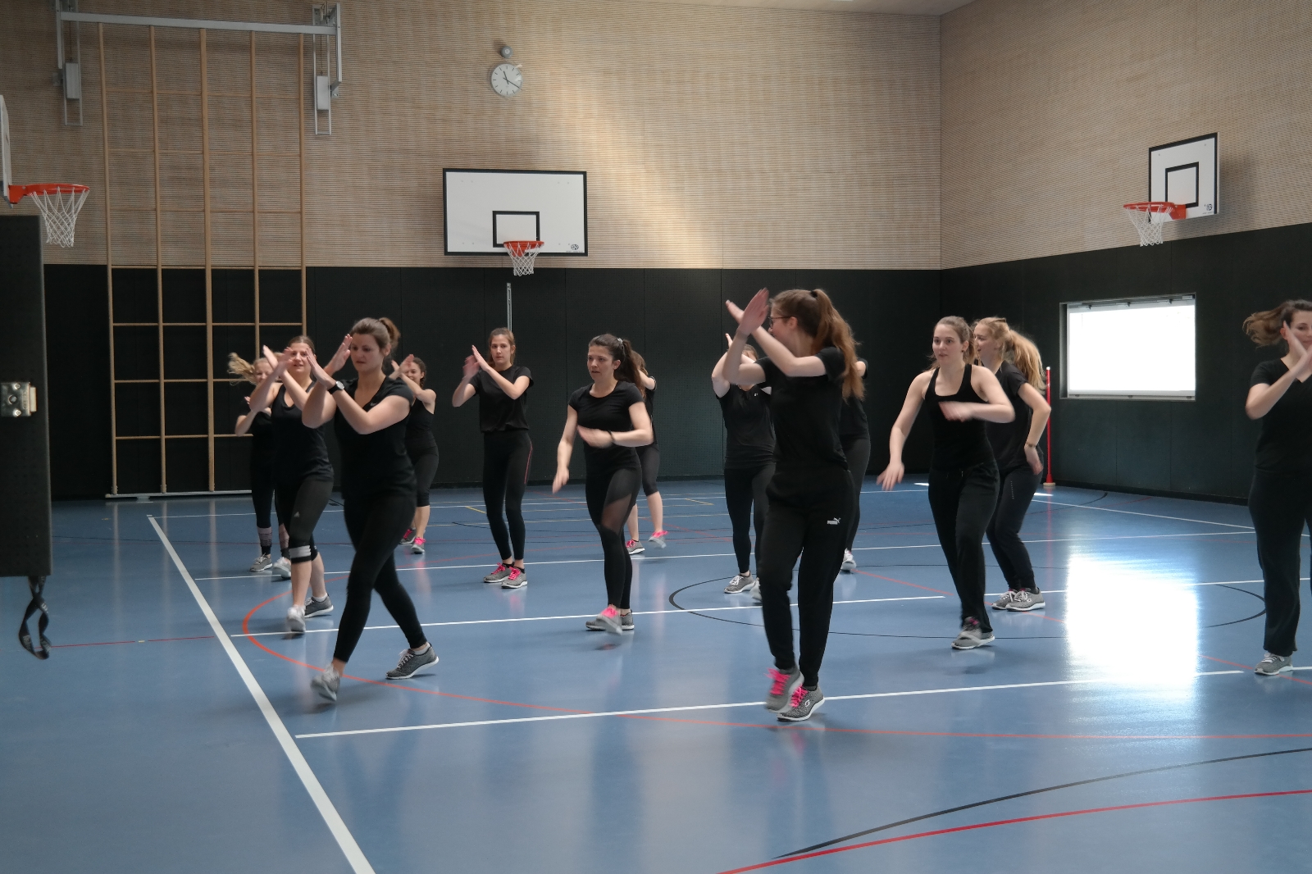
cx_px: 656
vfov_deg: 27.0
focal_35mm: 50
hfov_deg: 39.6
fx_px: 1822
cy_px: 437
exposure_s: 1/60
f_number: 4.5
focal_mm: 33
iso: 800
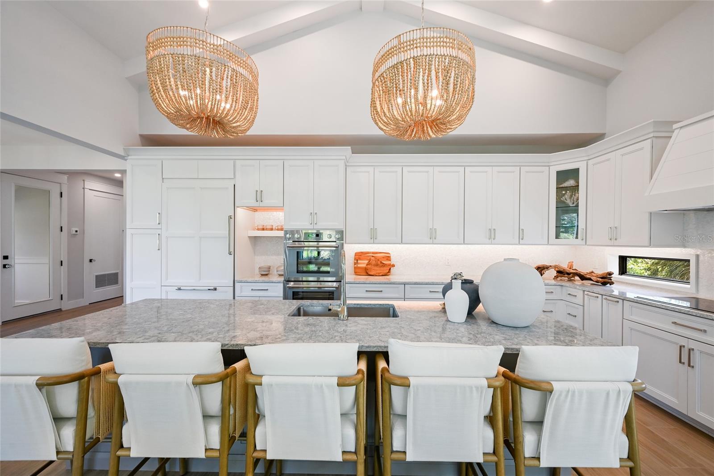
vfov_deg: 81.2
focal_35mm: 14
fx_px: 278
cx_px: 357
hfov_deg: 104.3
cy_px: 238
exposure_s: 1/50
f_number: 8
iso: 800
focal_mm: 14
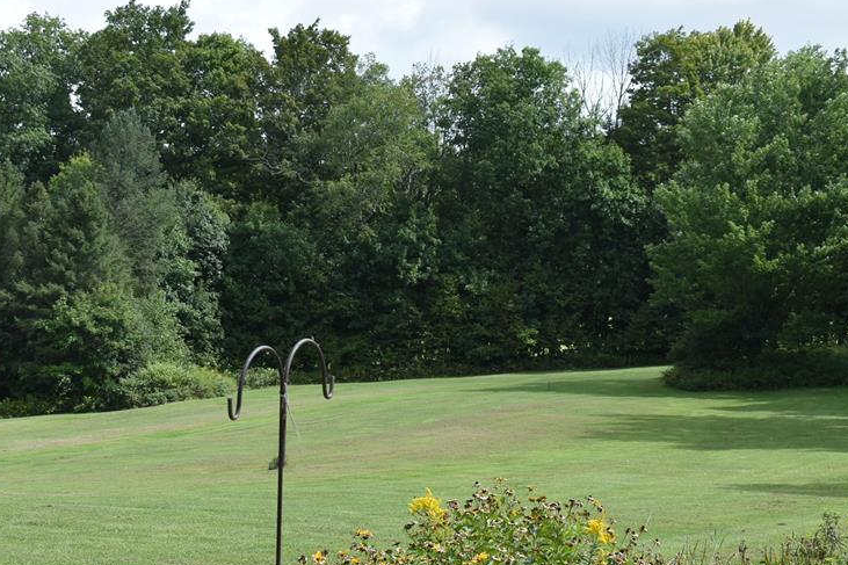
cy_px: 335
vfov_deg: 16.2
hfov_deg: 24.2
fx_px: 1978
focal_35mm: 84
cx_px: 342
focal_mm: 40
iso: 140
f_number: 8
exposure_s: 1/250
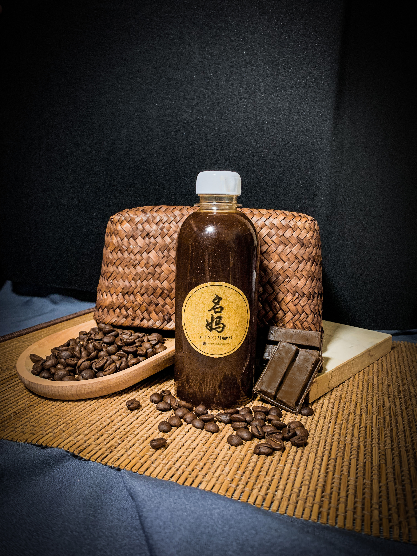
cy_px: 278
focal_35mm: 26
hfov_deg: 53.1
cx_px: 208
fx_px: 418
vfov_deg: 67.3
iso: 320
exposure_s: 1/60
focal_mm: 4.25
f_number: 1.8
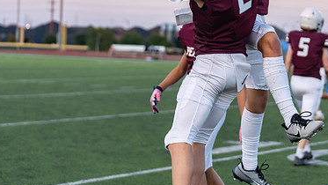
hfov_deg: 18.7
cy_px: 29
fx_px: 992
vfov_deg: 10.6
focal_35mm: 114
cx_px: 215
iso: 1000
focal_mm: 70
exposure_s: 1/1250
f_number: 2.8
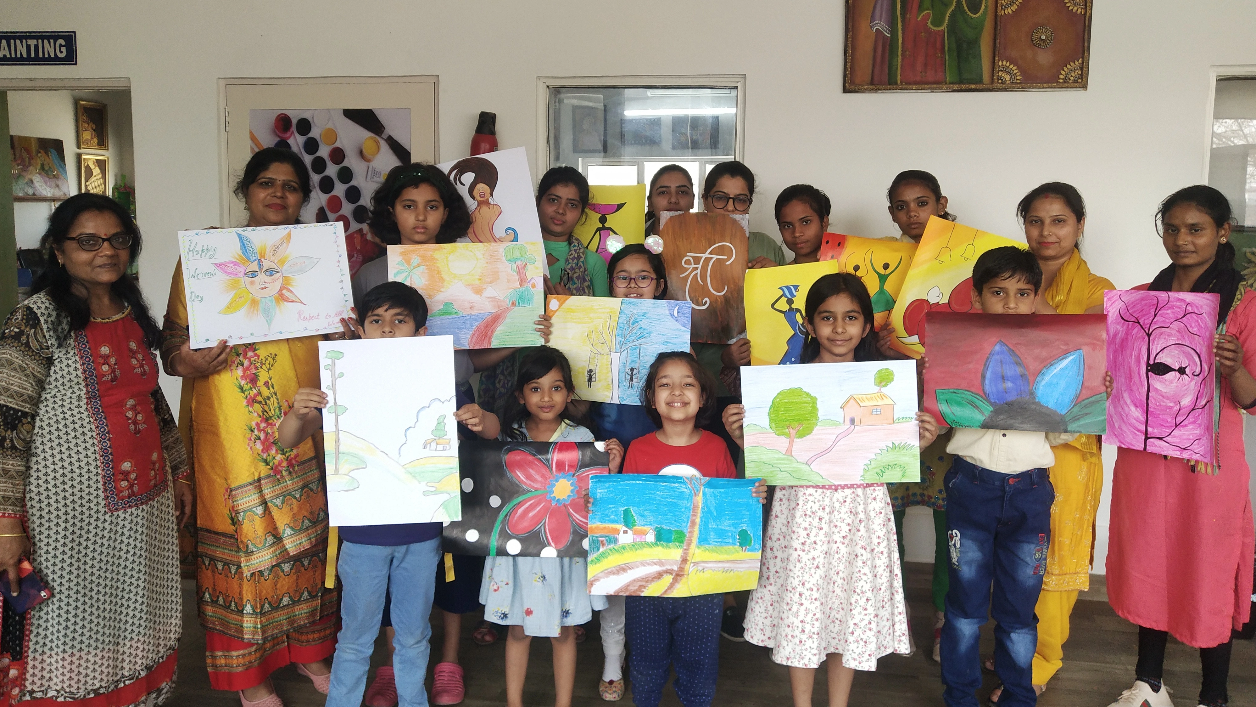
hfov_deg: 59.5
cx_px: 623
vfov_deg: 35.5
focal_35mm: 33
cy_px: 295
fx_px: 1099
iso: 99
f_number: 1.8
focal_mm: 3.95
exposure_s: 1/100
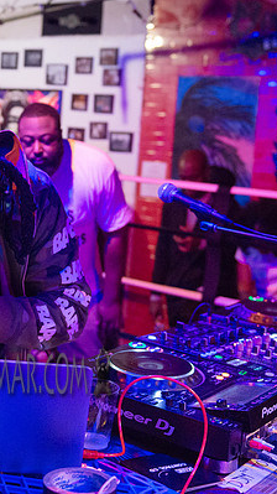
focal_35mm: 59
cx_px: 0
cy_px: 205
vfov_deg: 35.4
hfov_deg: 19.7
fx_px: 772
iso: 5000
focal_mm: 32
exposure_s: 1/250
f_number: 2.8
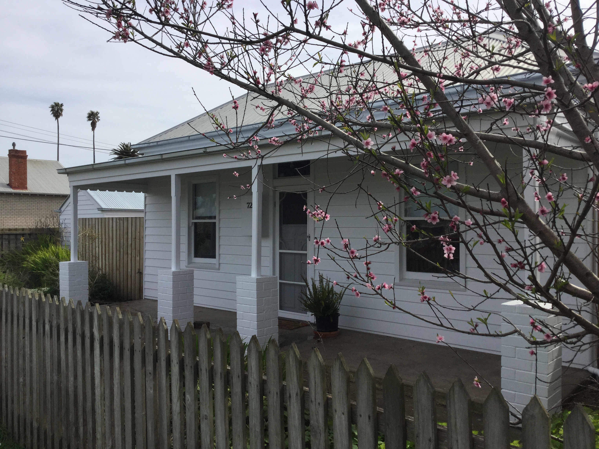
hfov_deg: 58.4
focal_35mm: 31
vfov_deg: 45.4
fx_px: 536
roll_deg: +0.6
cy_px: 224
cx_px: 300
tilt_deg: -0.8
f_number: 2.4
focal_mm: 3.3
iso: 25
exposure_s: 1/1456
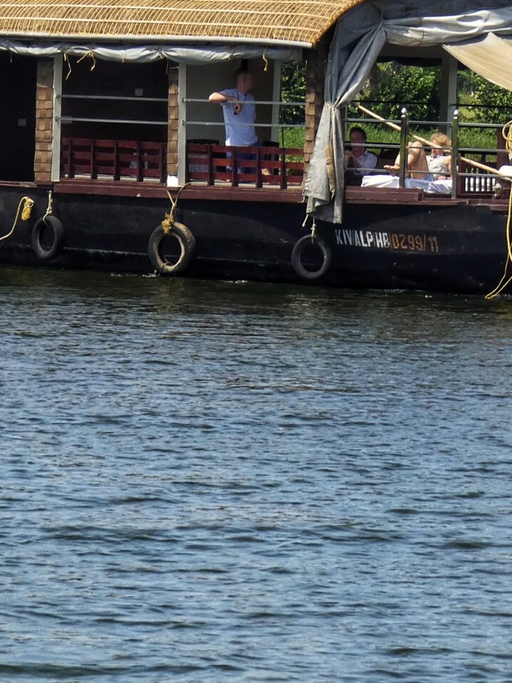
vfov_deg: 6.3
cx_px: 205
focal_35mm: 314
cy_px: 38
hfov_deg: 4.7
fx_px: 6195
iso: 80
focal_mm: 21
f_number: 5.1
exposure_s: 1/400
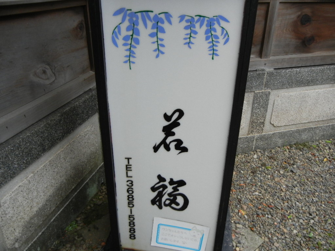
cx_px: 168
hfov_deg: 60.0
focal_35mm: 30
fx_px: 290
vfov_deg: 46.8
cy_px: 126
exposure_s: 1/30
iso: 303
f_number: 3.5
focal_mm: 5.4
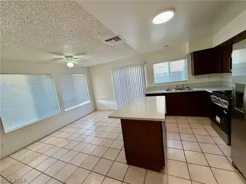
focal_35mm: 14
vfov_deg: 85.7
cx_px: 123
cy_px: 92
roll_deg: +7.4
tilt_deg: -6.8
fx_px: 99
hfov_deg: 102.1
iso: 160
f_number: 2.2
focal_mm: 2.22
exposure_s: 1/120
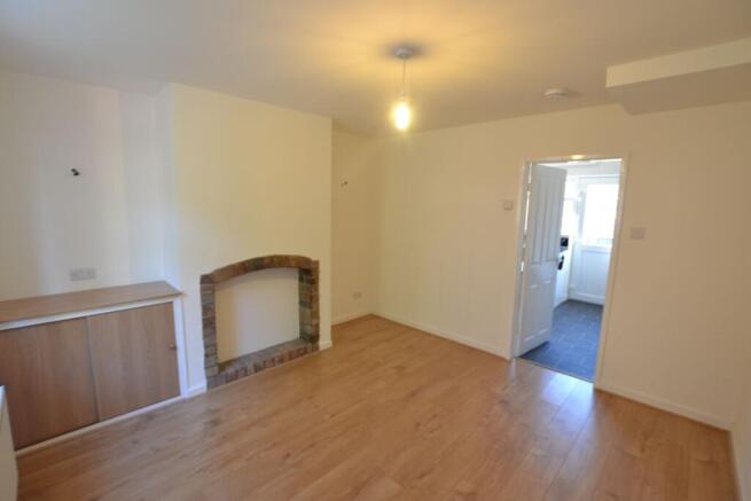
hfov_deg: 100.4
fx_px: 313
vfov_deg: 77.4
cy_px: 250
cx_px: 376
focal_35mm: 15
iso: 200
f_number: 3.5
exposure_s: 1/15
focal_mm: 10
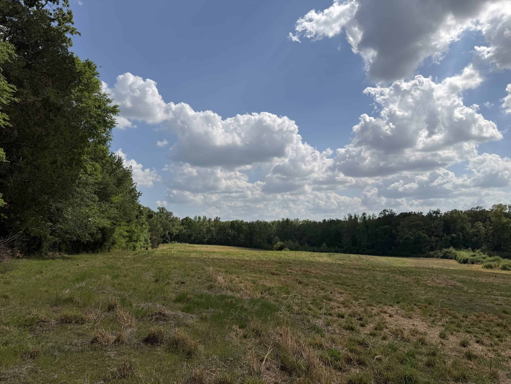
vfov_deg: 56.8
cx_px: 256
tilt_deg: +7.8
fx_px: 354
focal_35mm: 24
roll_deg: +0.8
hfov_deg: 71.6
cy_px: 192
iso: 80
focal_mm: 6.76
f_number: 1.78
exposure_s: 1/11905
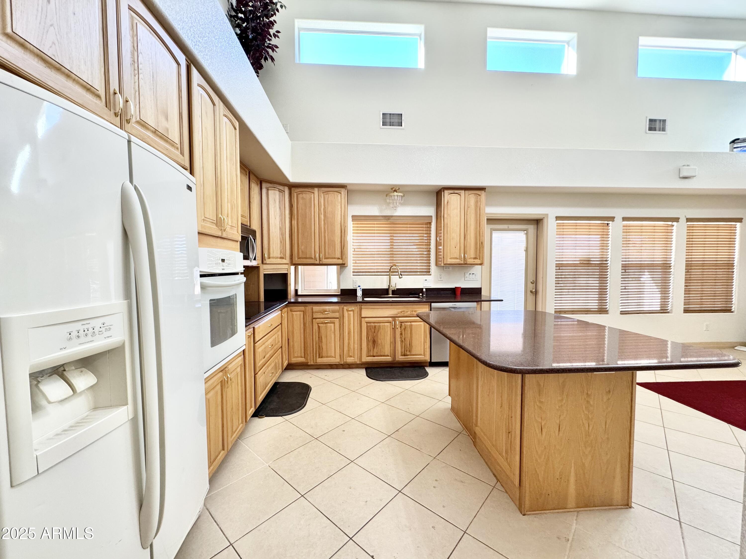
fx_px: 302
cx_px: 373
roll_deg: -0.2
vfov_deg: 85.7
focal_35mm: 14
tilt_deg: -3.0
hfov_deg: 102.1
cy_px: 280
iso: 200
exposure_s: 1/120
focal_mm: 2.22
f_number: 2.2
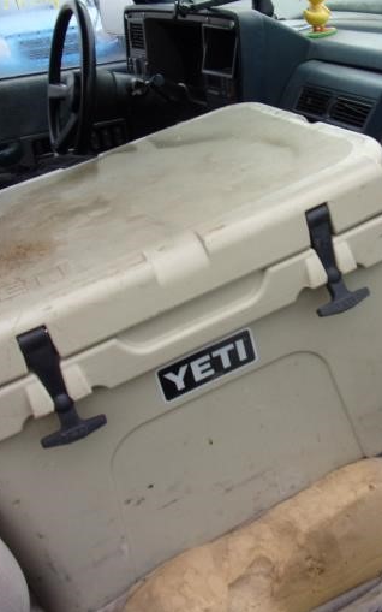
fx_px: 666
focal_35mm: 40
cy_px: 255
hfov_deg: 31.7
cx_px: 261
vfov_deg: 49.1
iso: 80
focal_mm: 4.3
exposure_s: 1/70
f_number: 3.3
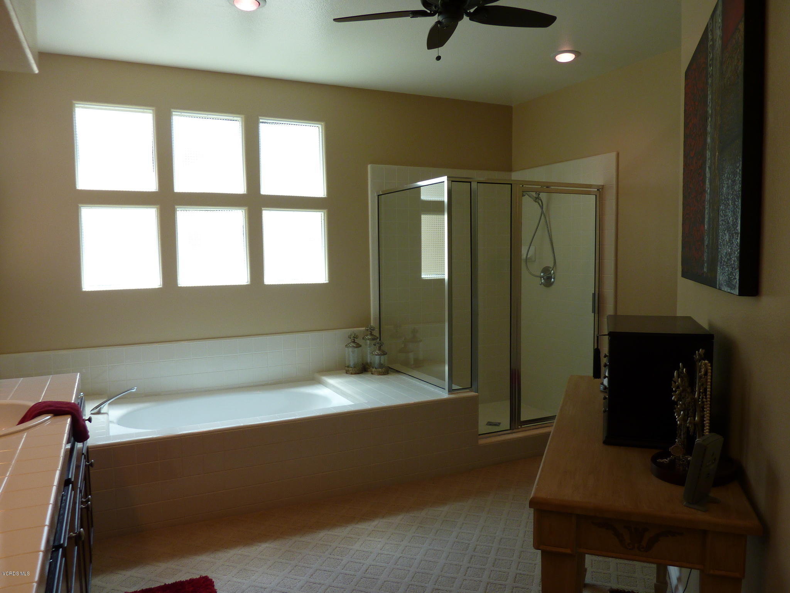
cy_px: 296
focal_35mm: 25
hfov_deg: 69.4
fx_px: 571
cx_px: 395
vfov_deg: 54.9
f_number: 3.3
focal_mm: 4.1
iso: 80
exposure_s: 1/50
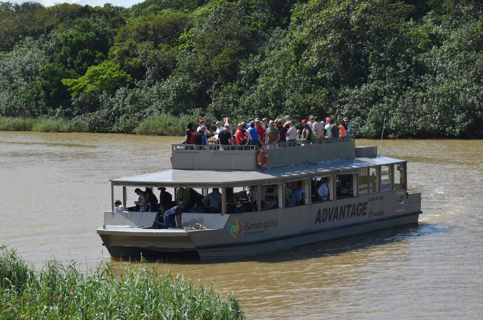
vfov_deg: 11.1
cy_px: 160
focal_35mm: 123
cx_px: 242
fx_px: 1647
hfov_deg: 16.7
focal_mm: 82
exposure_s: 1/400
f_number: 11
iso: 400
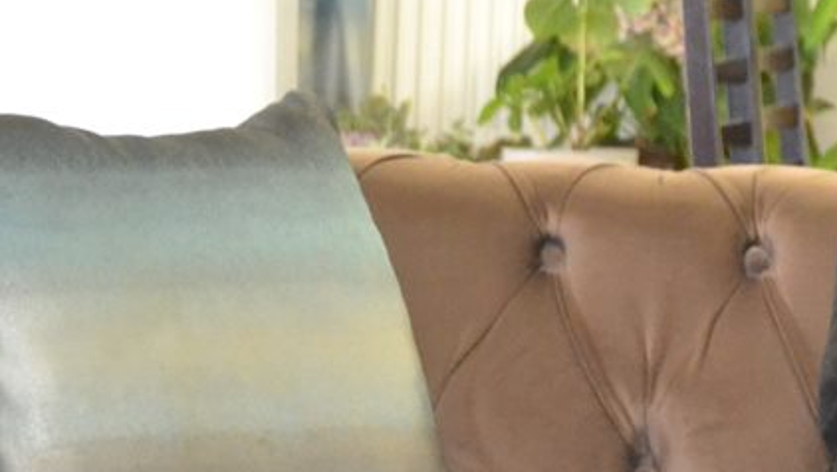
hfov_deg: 10.7
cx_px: 1291
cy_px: 26
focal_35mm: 193
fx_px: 4286
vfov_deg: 6.3
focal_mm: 38
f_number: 5
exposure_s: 1/60
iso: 3200
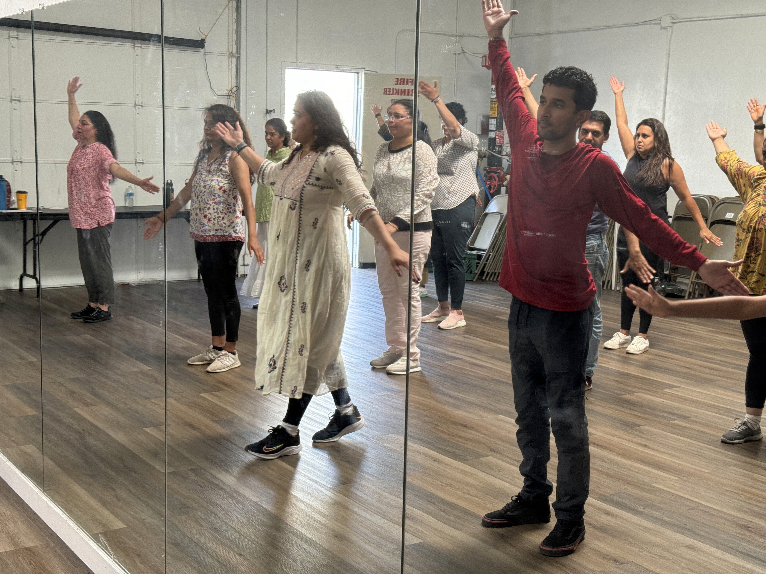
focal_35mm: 48
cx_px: 383
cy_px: 287
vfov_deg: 30.3
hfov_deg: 39.7
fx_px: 1062
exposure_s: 1/81
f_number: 1.78
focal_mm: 6.76
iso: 100
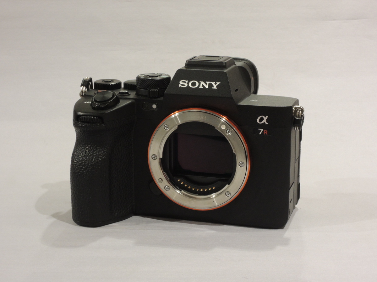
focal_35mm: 77
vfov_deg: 19.1
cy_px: 141
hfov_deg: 25.3
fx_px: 839
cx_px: 188
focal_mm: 13.8
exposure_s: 1/30
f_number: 7.5
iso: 400
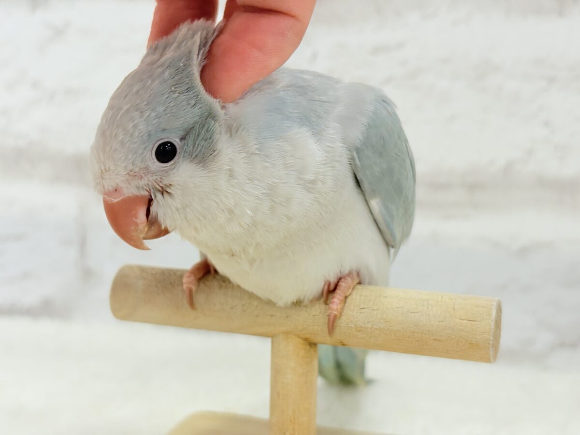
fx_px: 871
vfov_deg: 28.0
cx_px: 290
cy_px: 218
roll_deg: -0.7
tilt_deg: -7.3
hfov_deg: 36.8
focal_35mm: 52
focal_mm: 5.96
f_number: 1.6
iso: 80
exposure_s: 1/100
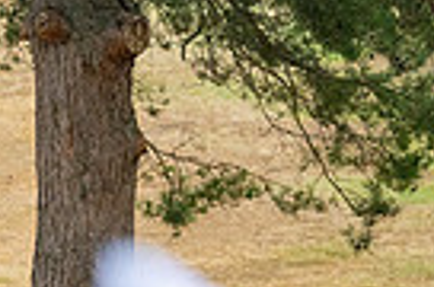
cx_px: -227
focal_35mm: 1920
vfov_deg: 0.7
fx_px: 23093
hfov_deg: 1.1
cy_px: 510
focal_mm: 300
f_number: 4.5
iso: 800
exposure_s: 1/4000
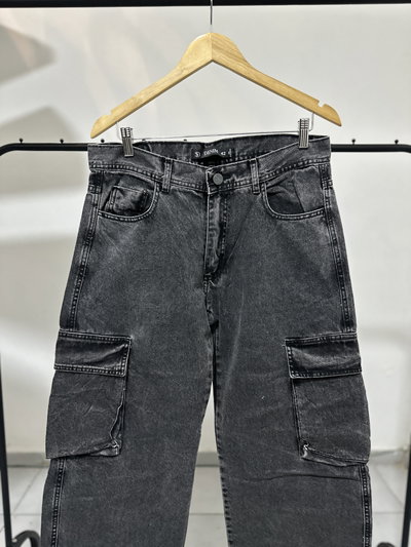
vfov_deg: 71.6
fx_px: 380
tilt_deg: -6.8
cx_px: 206
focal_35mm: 24
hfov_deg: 56.8
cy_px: 274
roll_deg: -2.3
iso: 500
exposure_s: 1/50
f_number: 1.78
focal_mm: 6.86
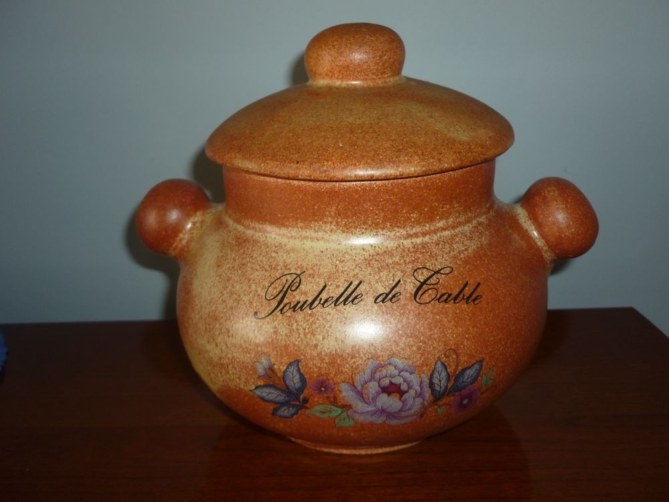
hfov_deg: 55.4
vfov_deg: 42.9
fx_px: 638
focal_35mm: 33
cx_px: 334
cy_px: 251
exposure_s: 1/30
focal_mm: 5.5
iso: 100
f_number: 2.8
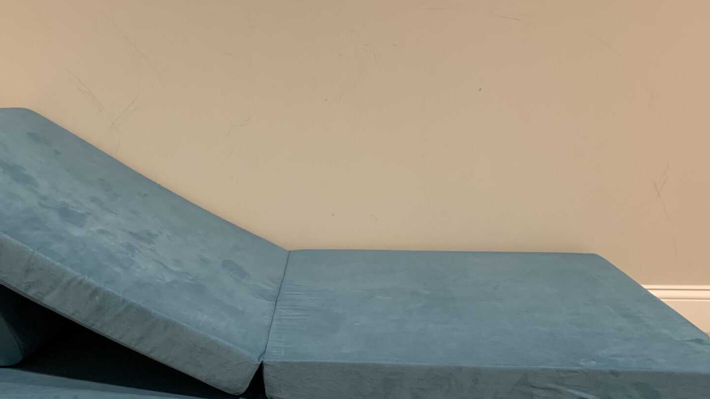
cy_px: 256
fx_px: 753
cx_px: 287
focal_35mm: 40
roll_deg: +0.2
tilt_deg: -13.6
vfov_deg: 29.6
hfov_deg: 50.2
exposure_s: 1/60
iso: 320
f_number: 1.8
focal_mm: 4.25
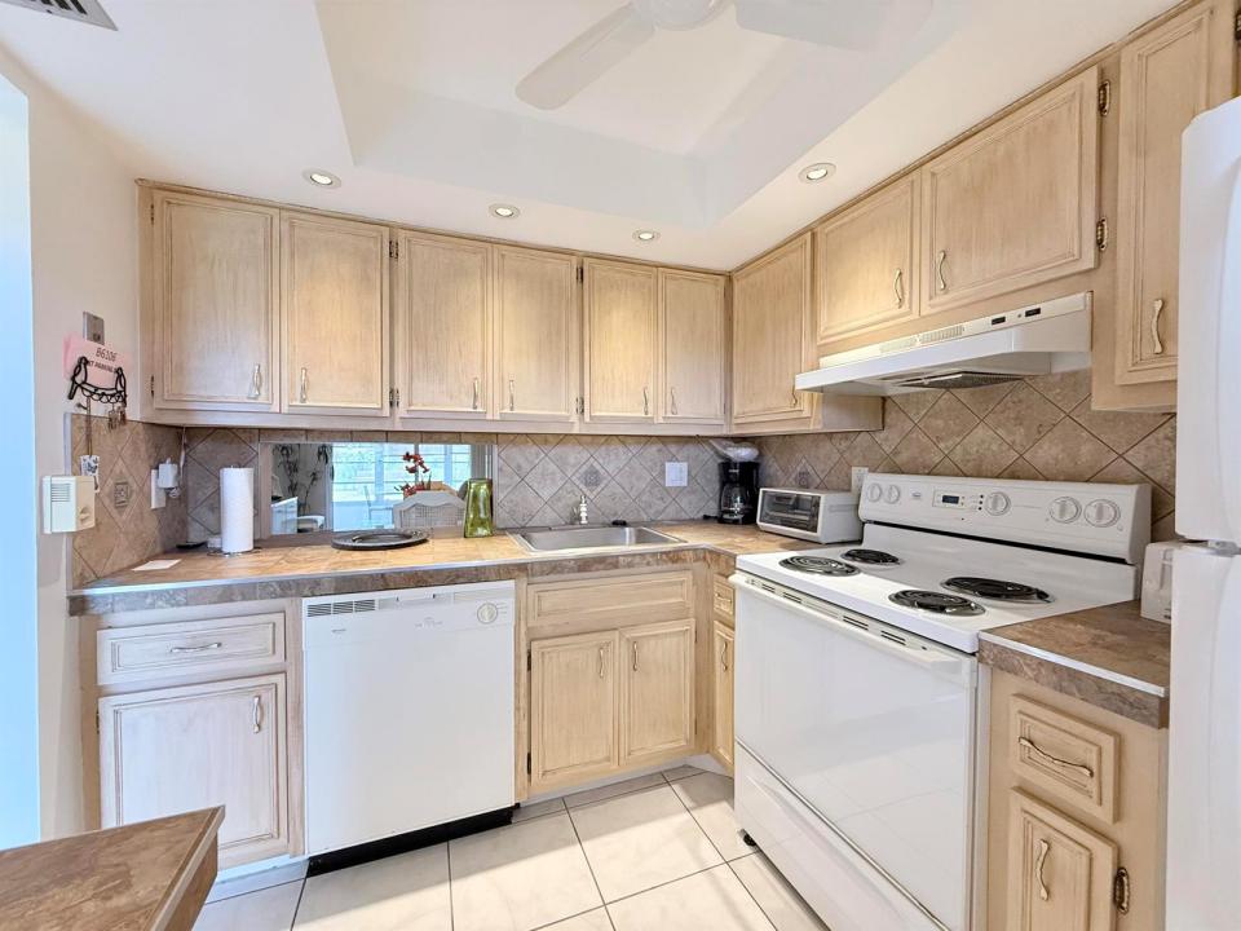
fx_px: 502
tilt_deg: -0.8
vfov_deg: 85.7
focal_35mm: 14
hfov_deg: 102.1
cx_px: 620
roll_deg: -0.2
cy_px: 466
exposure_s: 1/120
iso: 250
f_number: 2.2
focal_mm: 2.22
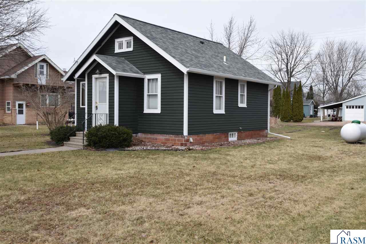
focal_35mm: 36
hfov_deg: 53.1
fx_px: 366
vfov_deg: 36.9
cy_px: 122
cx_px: 183
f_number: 10
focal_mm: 24
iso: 200
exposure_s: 1/400
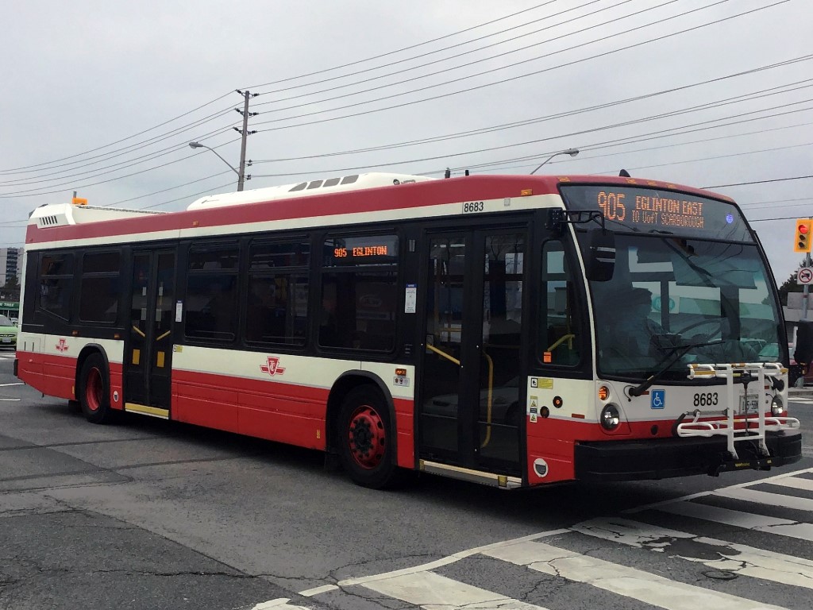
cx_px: 406
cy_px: 305
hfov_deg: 58.4
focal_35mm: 31
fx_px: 728
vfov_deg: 45.4
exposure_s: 1/1773
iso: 25
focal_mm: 3.3
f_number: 2.4
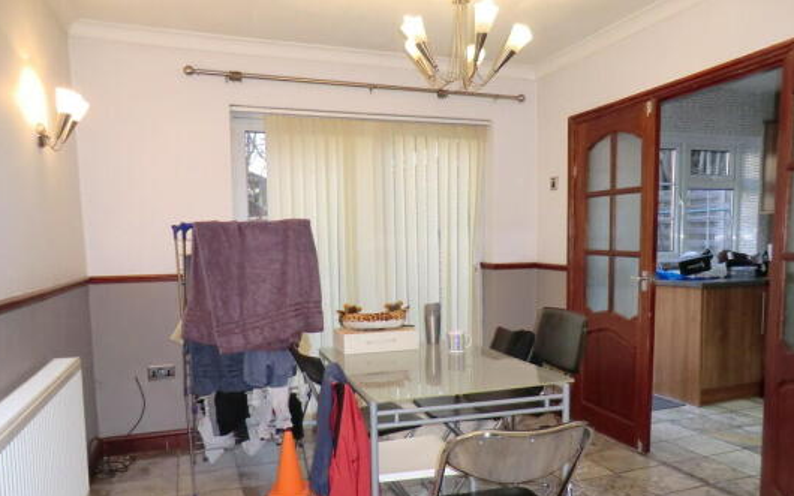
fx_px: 606
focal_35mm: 28
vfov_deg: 44.2
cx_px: 420
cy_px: 302
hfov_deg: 66.4
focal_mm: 4.3
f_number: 3.2
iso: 400
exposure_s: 1/60
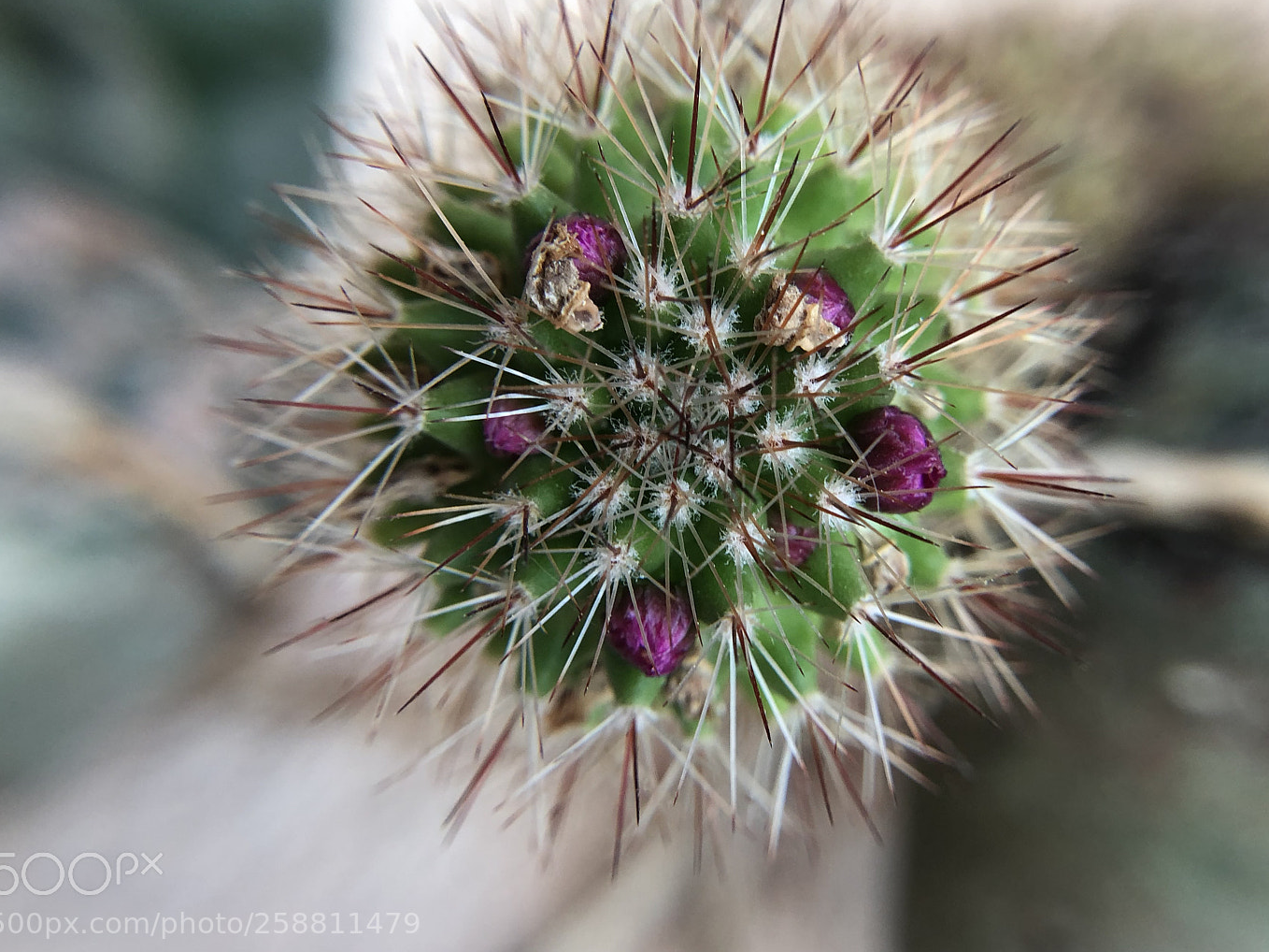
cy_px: 436
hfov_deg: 55.3
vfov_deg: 42.9
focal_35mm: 33
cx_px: 678
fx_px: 1210
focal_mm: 4
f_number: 1.8
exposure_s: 1/40
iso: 25
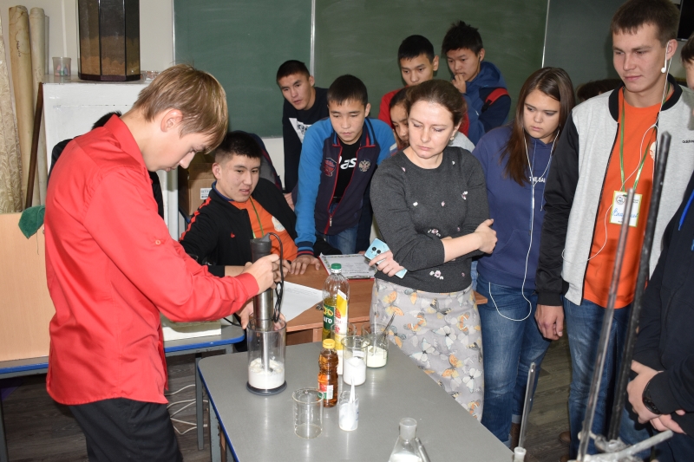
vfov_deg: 38.3
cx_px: 347
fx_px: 665
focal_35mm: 34
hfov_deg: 55.1
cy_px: 231
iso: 800
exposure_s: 1/80
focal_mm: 23
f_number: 3.8
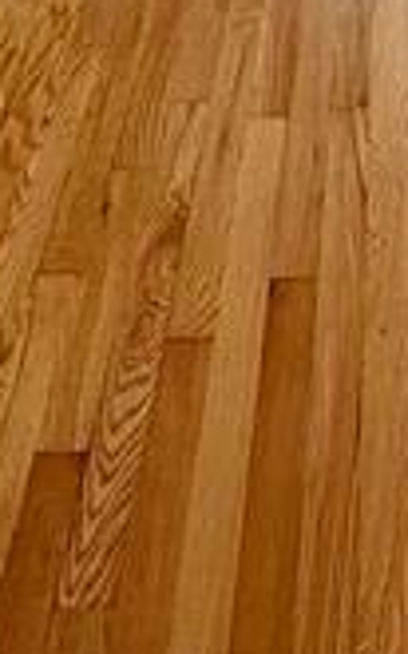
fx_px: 1638
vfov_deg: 15.2
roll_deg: +0.7
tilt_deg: -1.3
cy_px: -844
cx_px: 392
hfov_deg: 14.0
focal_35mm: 92
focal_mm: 2.22
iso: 64
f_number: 2.2
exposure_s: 1/120
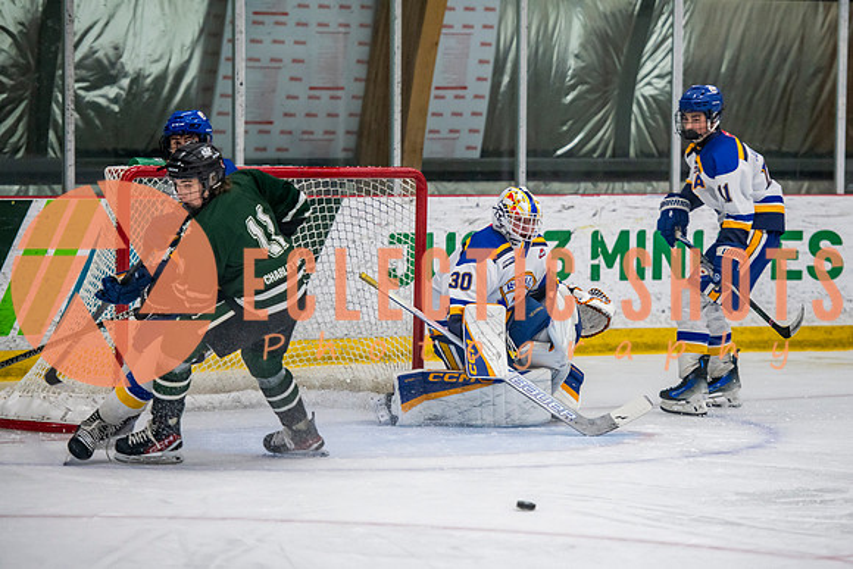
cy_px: 284
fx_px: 4182
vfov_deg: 7.8
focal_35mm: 176
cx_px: 489
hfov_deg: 11.6
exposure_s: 1/640
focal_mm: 150
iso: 2000
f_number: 3.2
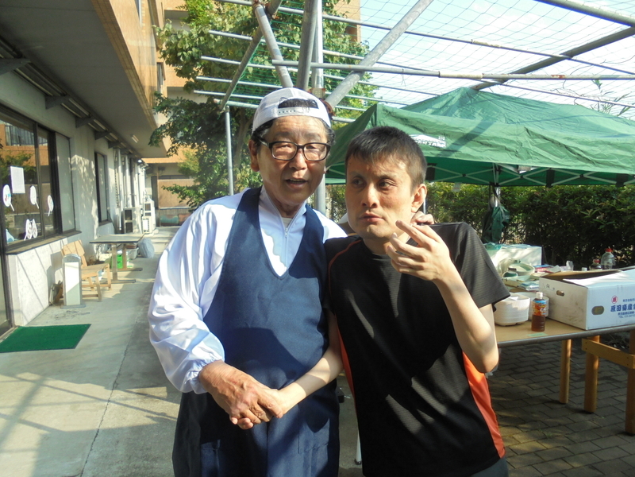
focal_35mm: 26
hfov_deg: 67.3
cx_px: 318
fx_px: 477
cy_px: 238
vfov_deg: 53.1
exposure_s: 1/320
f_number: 3.5
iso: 100
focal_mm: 4.6
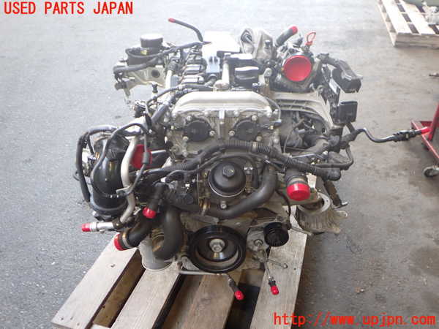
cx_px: 220
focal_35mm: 30
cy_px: 164
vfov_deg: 46.8
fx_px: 380
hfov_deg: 60.0
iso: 200
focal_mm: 5.4
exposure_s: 1/50
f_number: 2.3
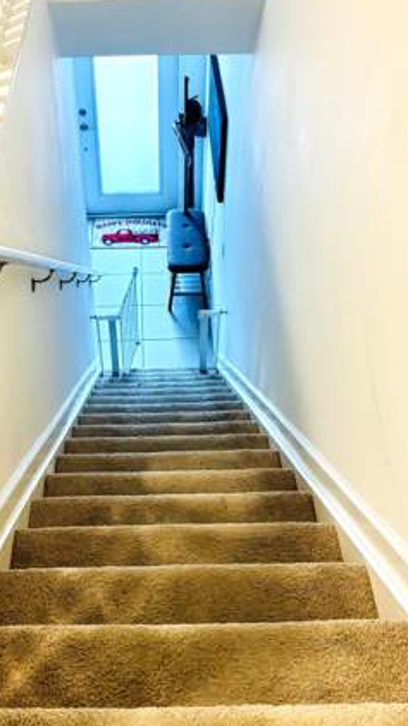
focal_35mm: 43
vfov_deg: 47.3
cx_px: 158
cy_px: 397
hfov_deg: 27.6
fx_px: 828
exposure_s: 1/60
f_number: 1.6
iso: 200
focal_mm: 5.96
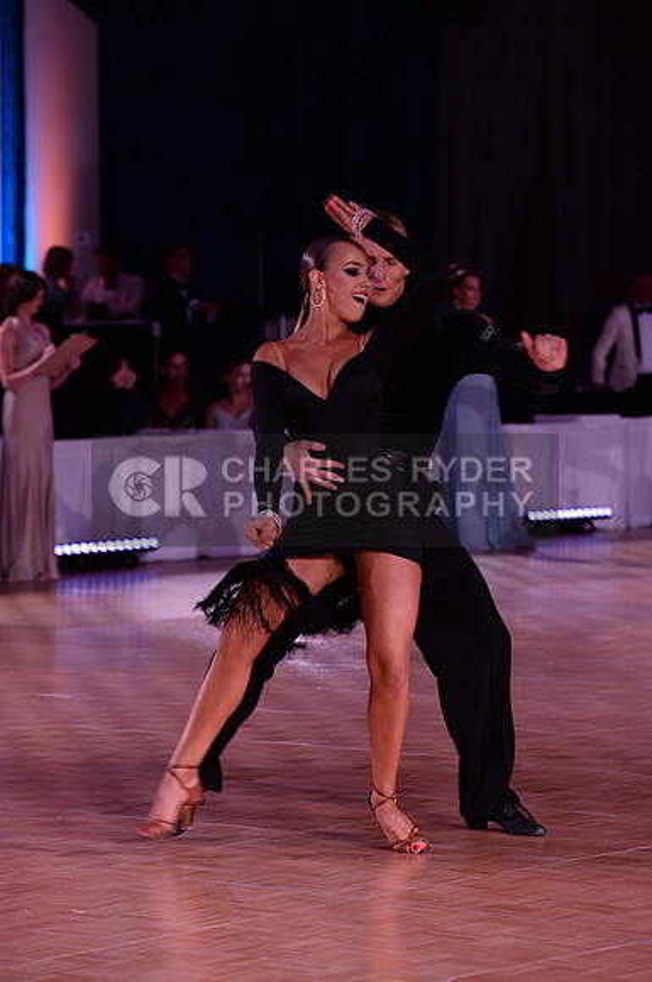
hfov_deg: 8.3
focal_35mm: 165
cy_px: 491
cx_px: 326
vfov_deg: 12.5
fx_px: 4496
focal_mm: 165
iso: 1600
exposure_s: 1/250
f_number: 5
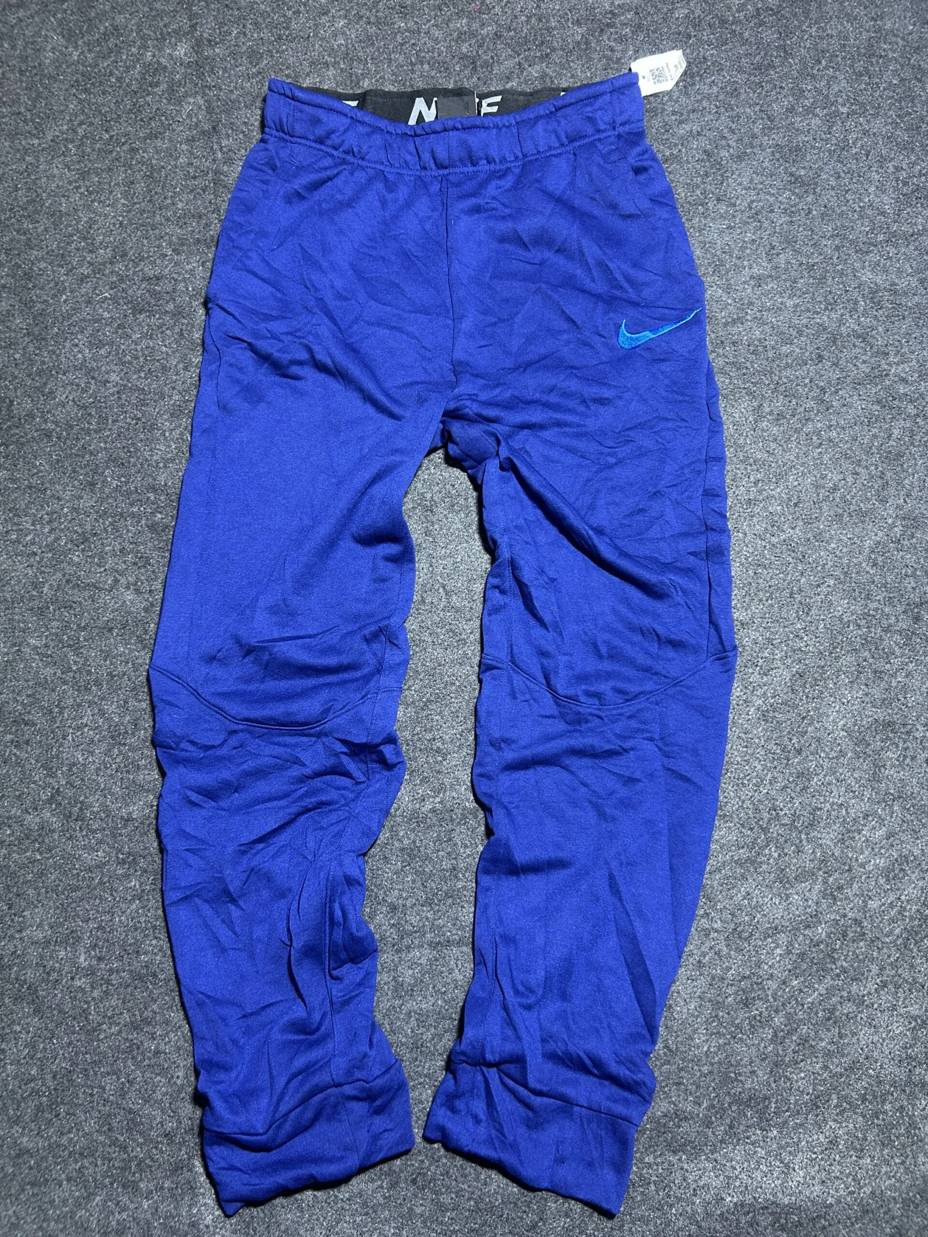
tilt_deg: -53.6
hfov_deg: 53.1
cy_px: 618
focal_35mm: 26
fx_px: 929
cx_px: 464
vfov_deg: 67.3
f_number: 1.5
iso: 160
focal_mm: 5.7
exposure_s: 1/50
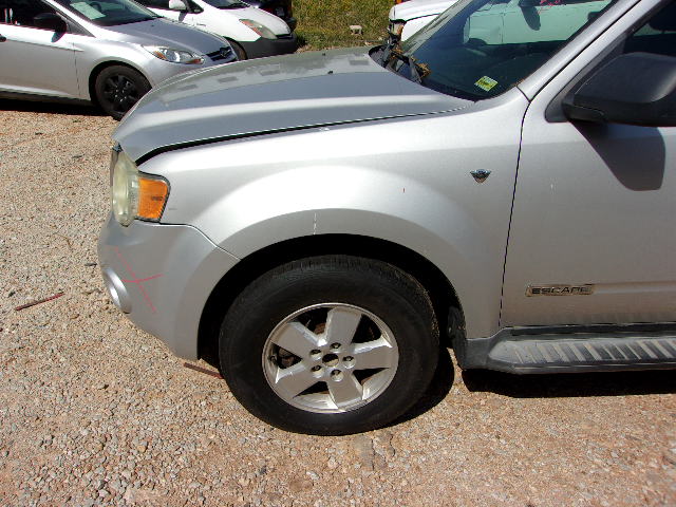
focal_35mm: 27
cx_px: 338
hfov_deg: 65.3
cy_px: 254
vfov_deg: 51.4
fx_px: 527
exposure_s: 1/170
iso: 80
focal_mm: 4.9
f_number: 10.4
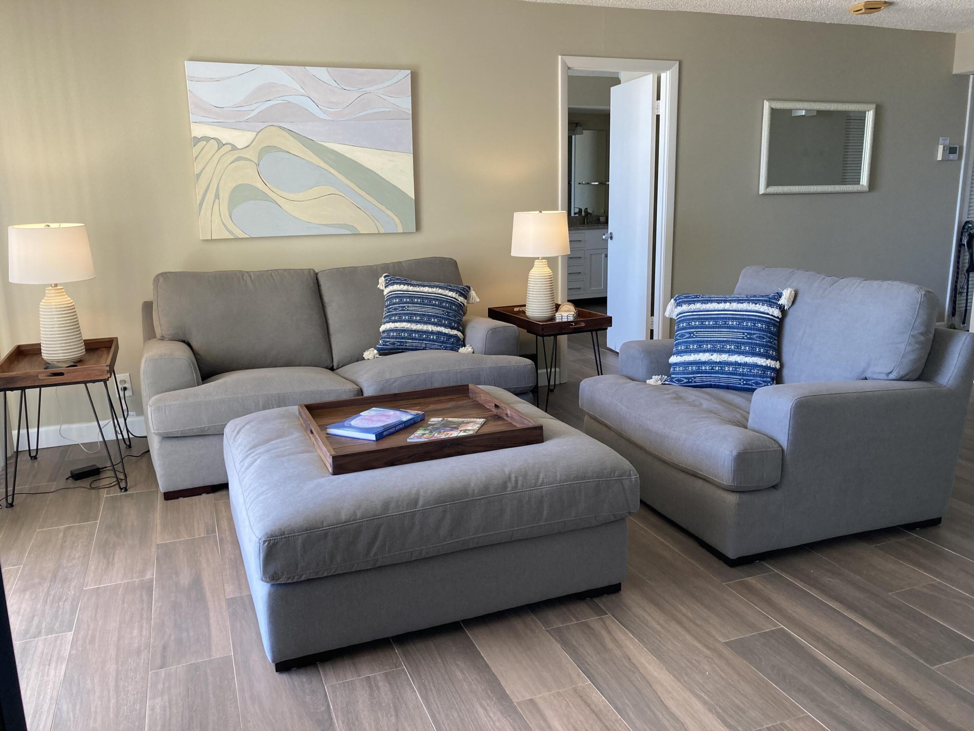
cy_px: 366
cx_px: 487
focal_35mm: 28
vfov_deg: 49.7
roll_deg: +0.9
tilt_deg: -12.3
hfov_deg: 63.4
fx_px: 788
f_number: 1.8
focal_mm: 3.99
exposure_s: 1/120
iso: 80
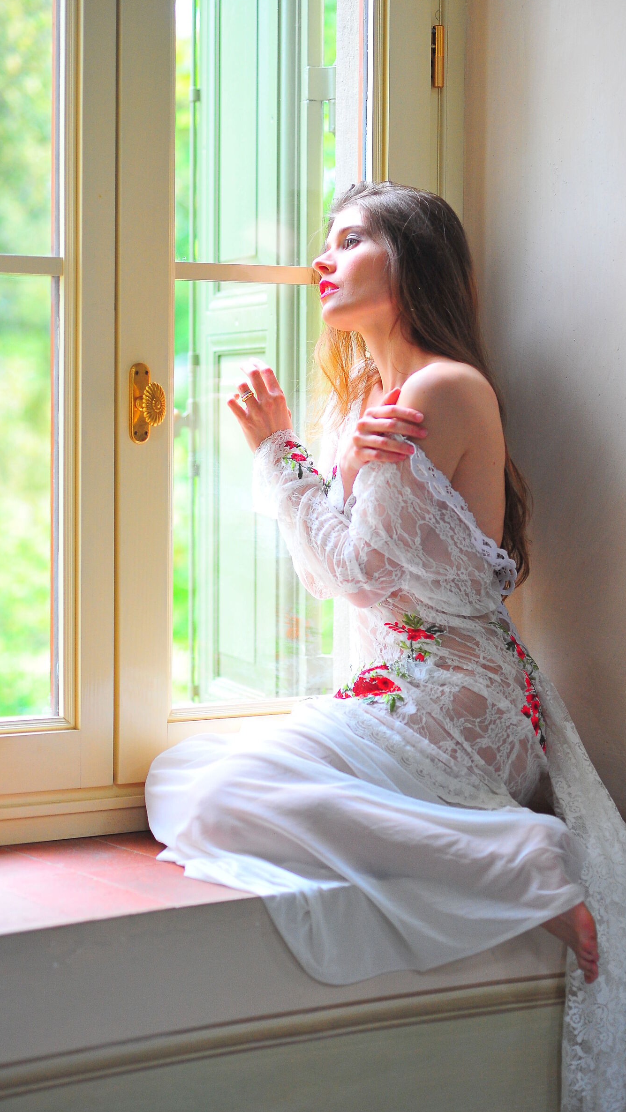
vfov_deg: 23.7
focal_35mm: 90
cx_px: 328
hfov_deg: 13.4
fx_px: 2656
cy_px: 556
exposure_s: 1/250
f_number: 2.5
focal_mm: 85
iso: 1600
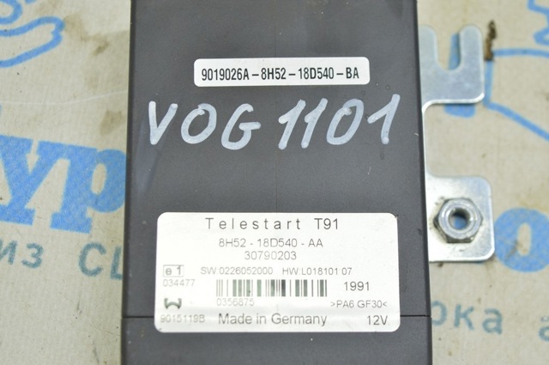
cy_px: 182
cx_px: 274
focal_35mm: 69
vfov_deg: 19.7
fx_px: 1051
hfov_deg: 29.3
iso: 400
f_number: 5.6
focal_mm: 46
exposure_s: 1/20
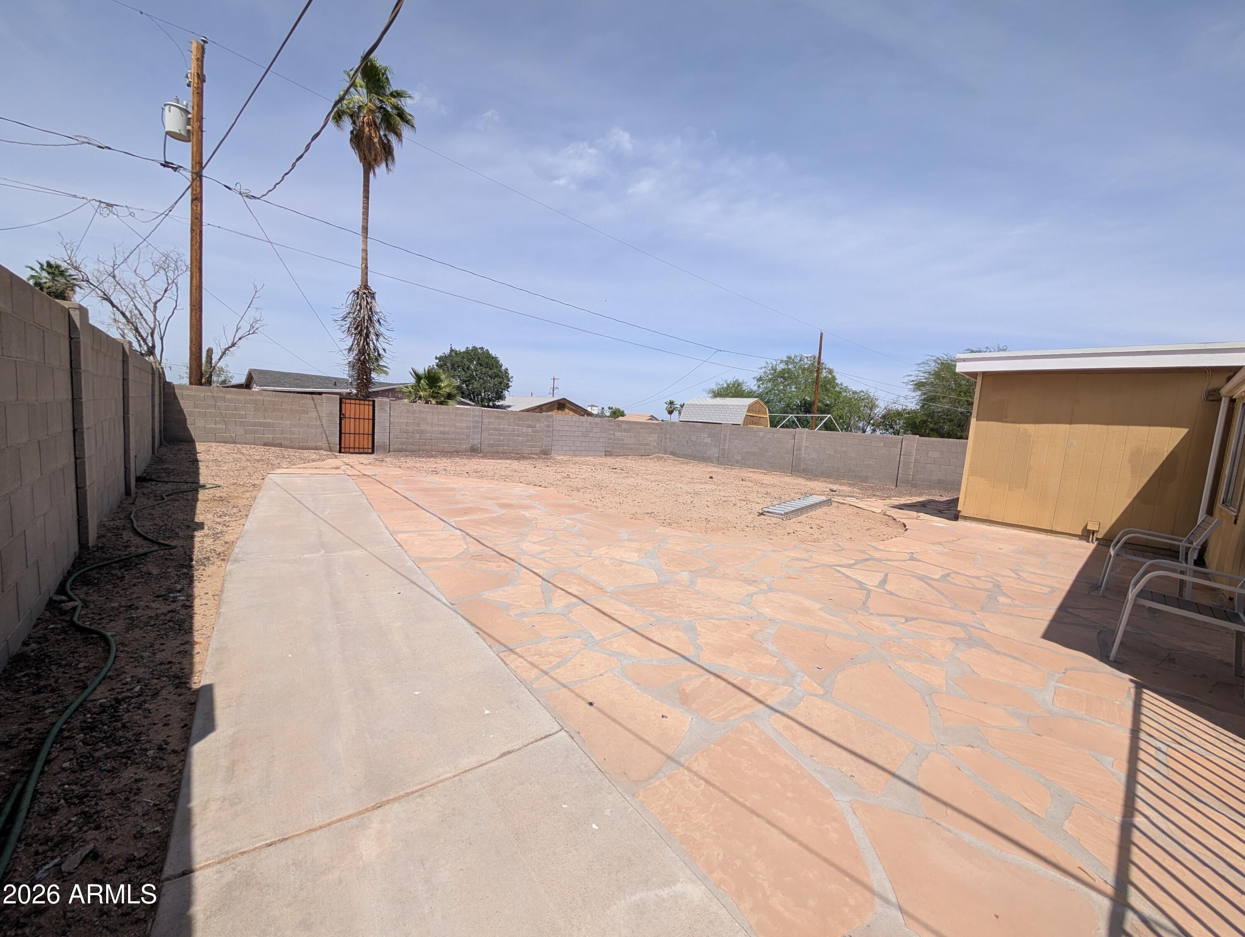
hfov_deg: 110.5
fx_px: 432
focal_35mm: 12
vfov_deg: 94.6
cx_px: 622
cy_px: 468
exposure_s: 1/4505
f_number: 1.7
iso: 76
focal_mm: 2.02
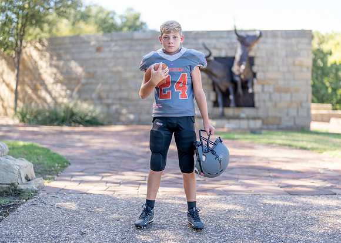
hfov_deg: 33.9
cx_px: 177
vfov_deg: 24.6
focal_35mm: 58
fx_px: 558
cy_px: 130
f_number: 1.2
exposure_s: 1/1000
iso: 100
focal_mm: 50
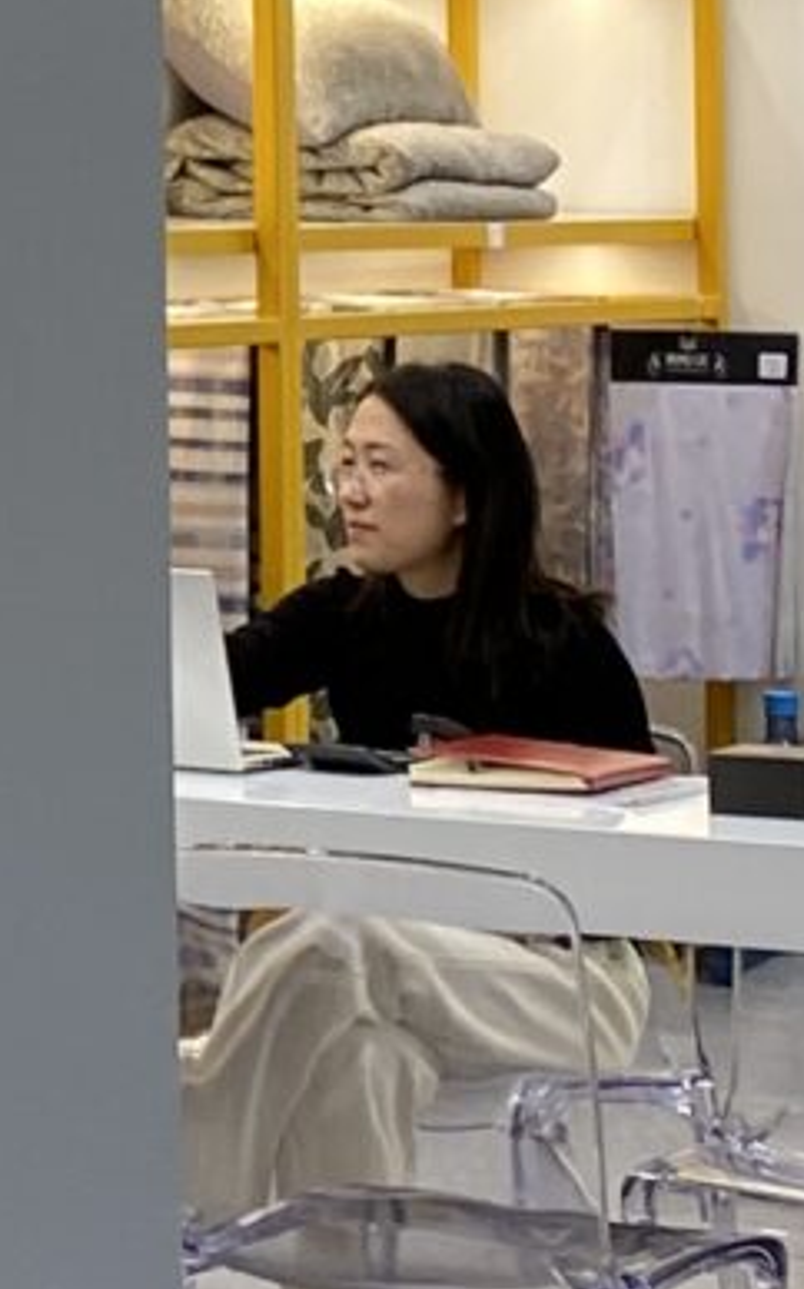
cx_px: -1023
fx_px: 6390
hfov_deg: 6.9
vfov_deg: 11.2
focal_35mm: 182
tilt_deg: +4.6
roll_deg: -0.6
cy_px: -399
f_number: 1.8
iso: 50
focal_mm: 4.25
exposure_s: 1/100
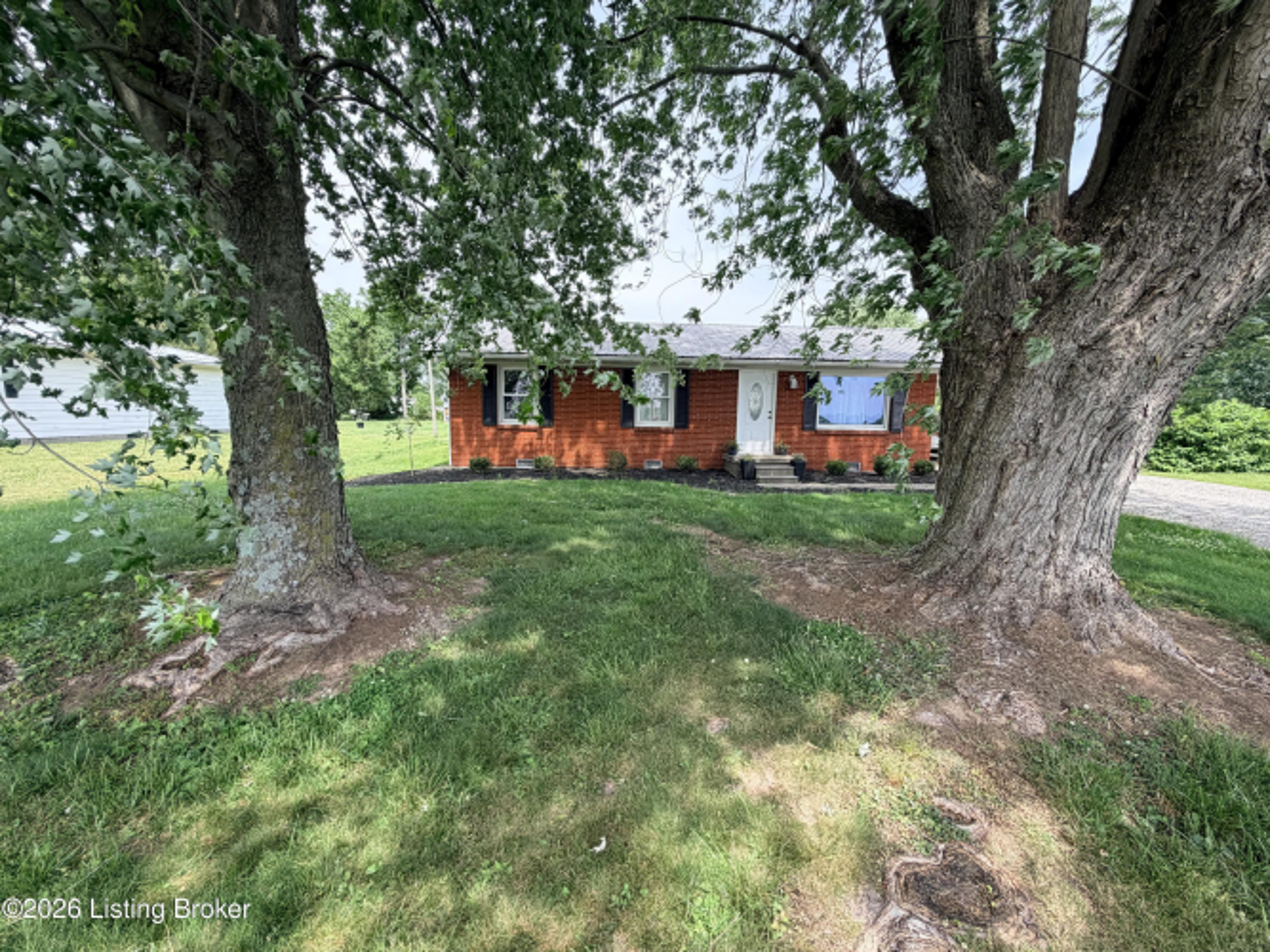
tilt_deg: -7.0
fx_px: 514
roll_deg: -0.9
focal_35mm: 14
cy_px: 476
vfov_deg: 85.7
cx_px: 635
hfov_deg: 102.1
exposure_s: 1/502
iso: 50
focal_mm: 2.22
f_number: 2.2
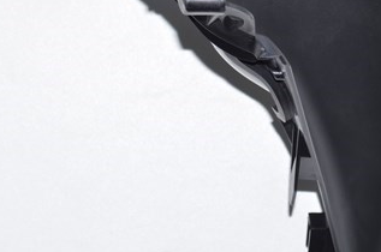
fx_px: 2493
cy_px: -119
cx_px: -47
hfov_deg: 8.7
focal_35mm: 236
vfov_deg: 5.7
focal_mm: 44
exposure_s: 1/100
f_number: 6.3
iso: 160
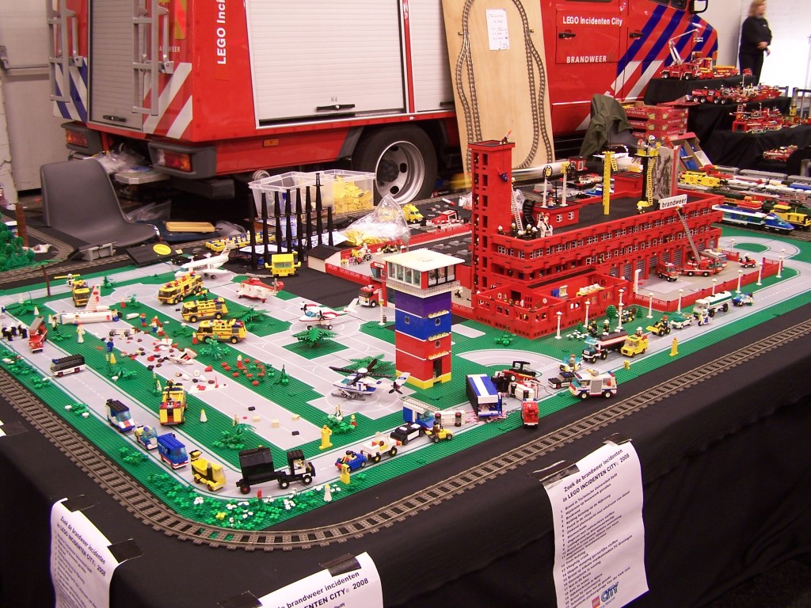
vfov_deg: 37.7
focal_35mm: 38
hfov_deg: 49.0
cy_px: 304
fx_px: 890
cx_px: 406
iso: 80
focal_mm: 6.3
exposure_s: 1/3
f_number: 2.8
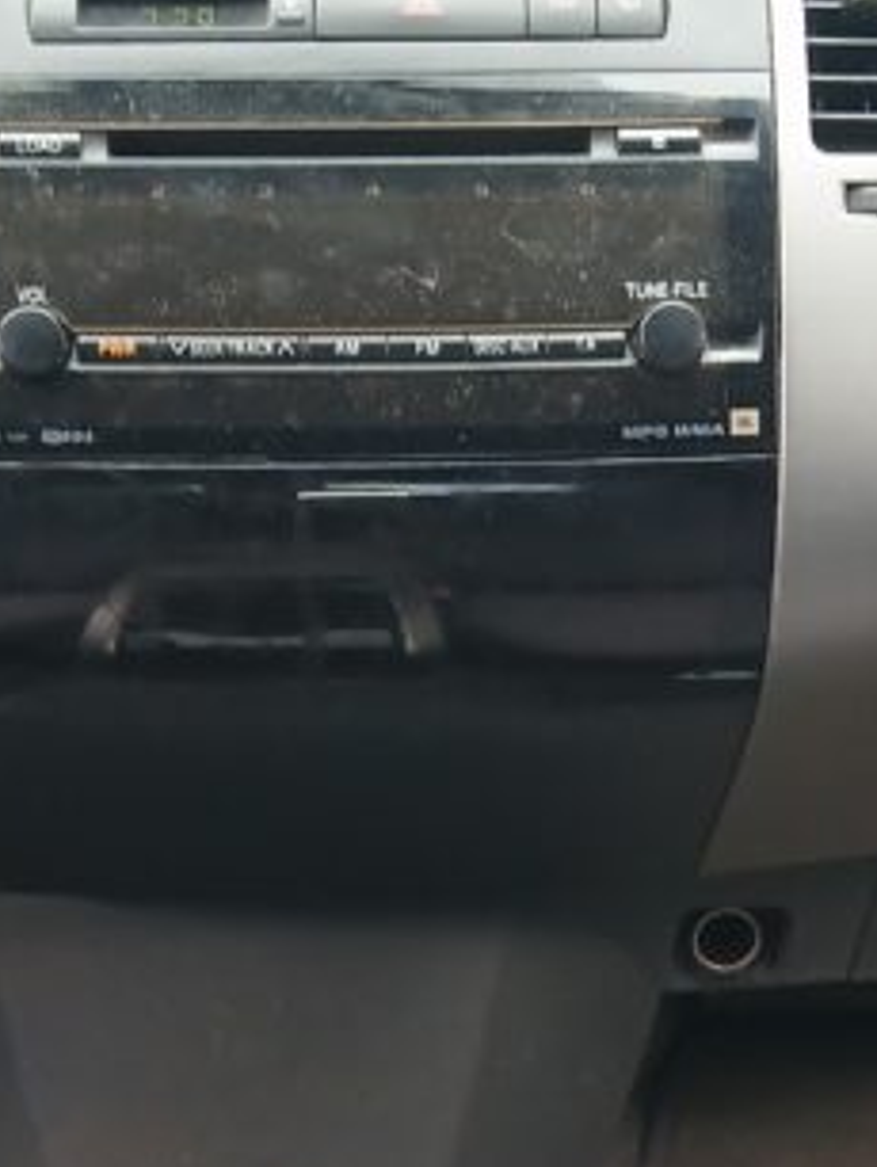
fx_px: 2935
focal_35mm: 87
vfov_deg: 22.1
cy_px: 969
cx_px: 389
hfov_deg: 17.0
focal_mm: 3.98
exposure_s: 1/50
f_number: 1.8
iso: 125
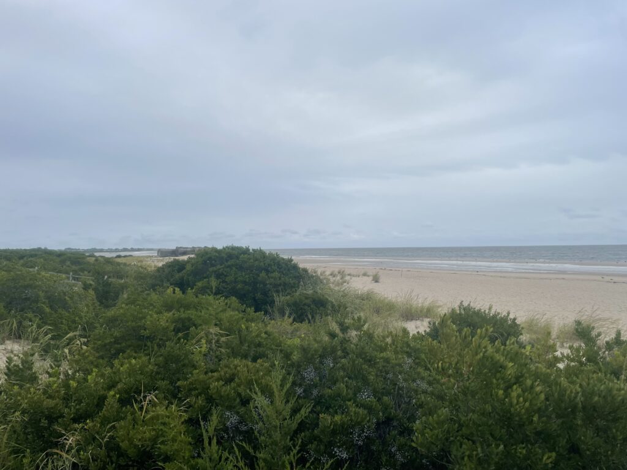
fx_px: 471
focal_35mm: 26
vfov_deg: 53.1
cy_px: 235
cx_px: 314
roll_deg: +0.8
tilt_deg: +2.1
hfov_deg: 67.3
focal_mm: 4.2
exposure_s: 1/346
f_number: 1.6
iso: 32
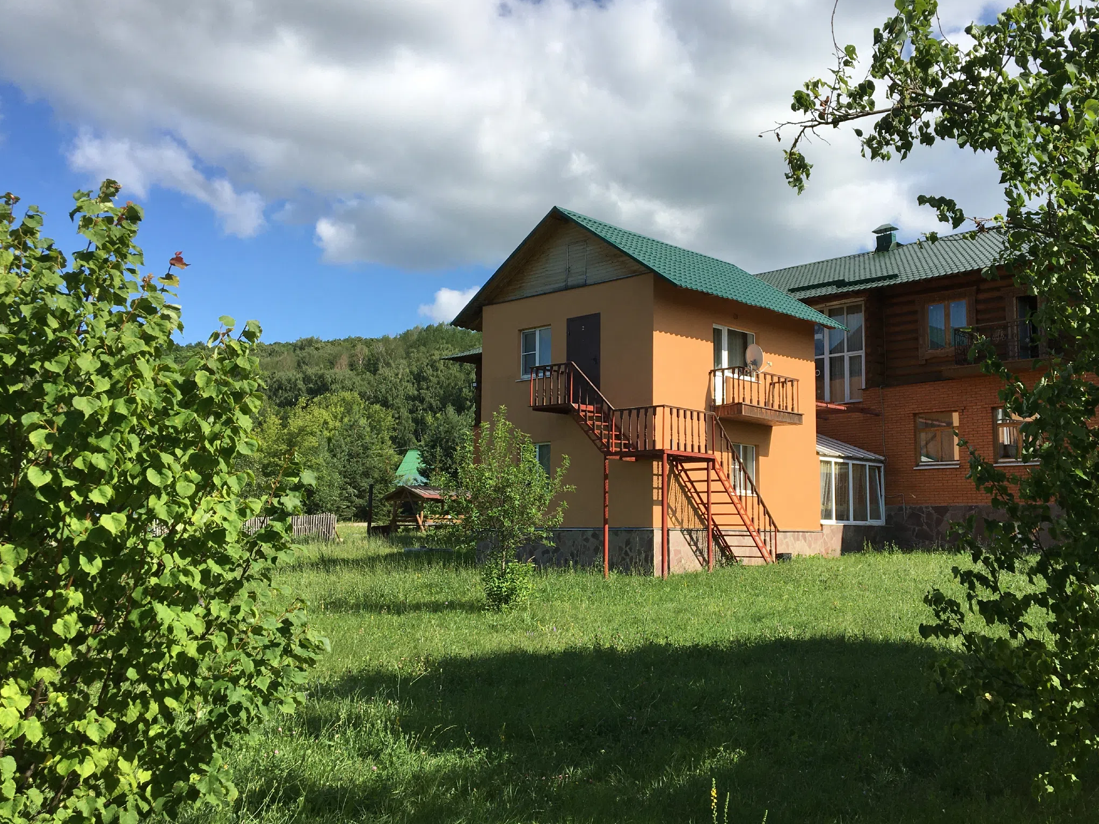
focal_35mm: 34
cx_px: 623
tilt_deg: +5.2
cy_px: 419
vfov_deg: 41.8
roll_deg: +2.7
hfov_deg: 53.8
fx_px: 1079
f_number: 2.2
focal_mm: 4.15
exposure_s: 1/1709
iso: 25
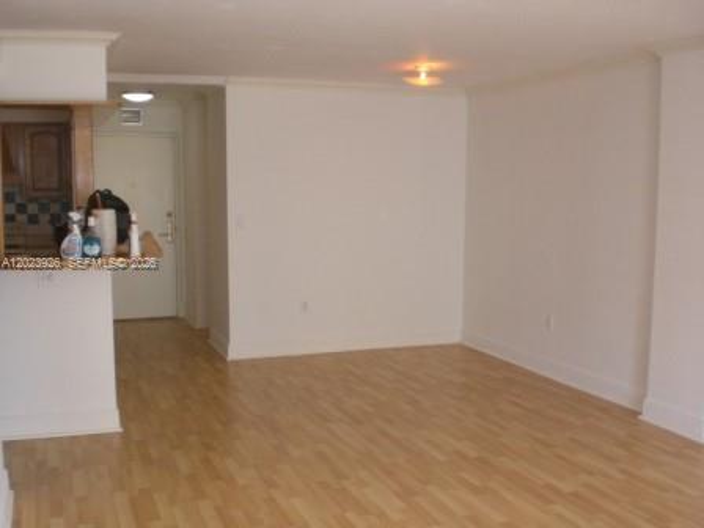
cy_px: 264
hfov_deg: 49.0
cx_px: 352
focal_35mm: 38
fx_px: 773
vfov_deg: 37.7
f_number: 3.1
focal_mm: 6.3
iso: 200
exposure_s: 1/100
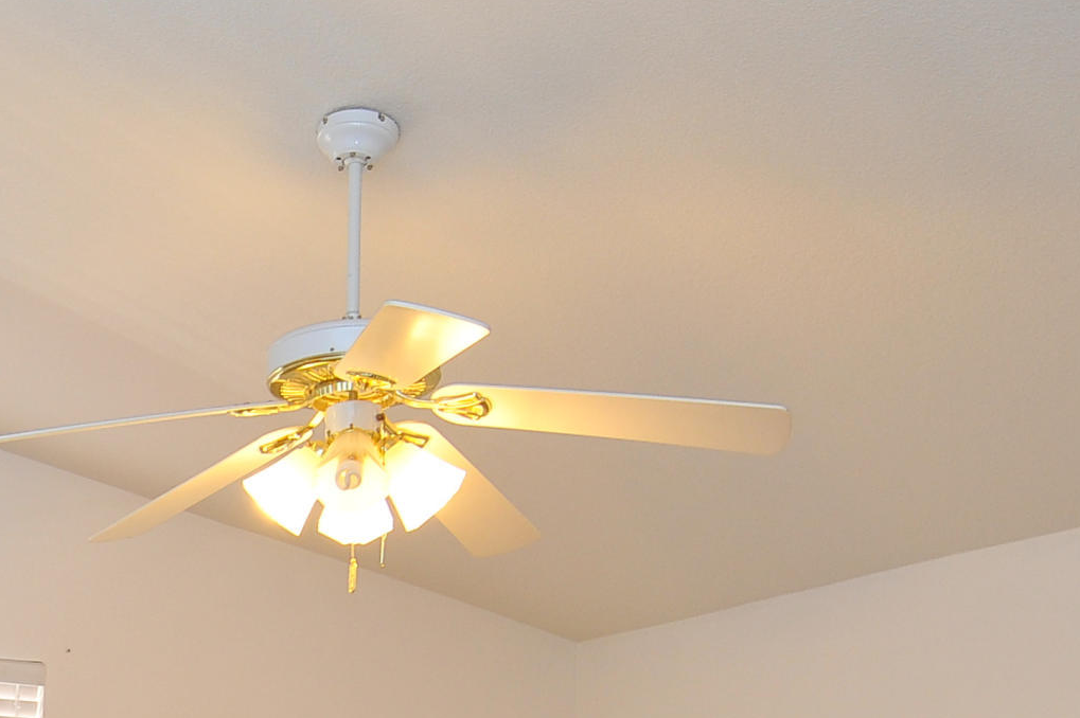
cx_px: -49
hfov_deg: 33.6
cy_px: 949
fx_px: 1589
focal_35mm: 53
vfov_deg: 22.6
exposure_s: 1/30
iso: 1000
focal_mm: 18
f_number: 9
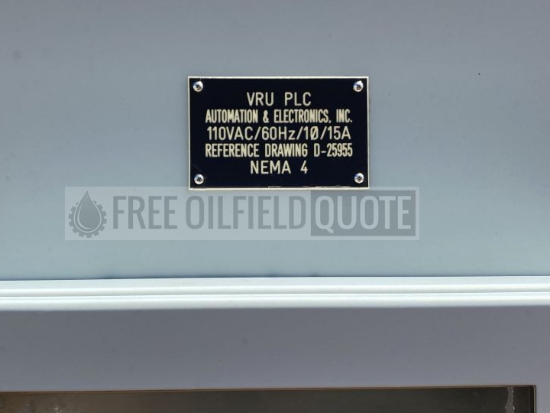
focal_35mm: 37
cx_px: 242
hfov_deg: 50.0
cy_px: 213
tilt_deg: +3.0
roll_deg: -1.9
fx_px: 588
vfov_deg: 38.7
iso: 32
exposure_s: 1/1565
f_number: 1.8
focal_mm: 4.25
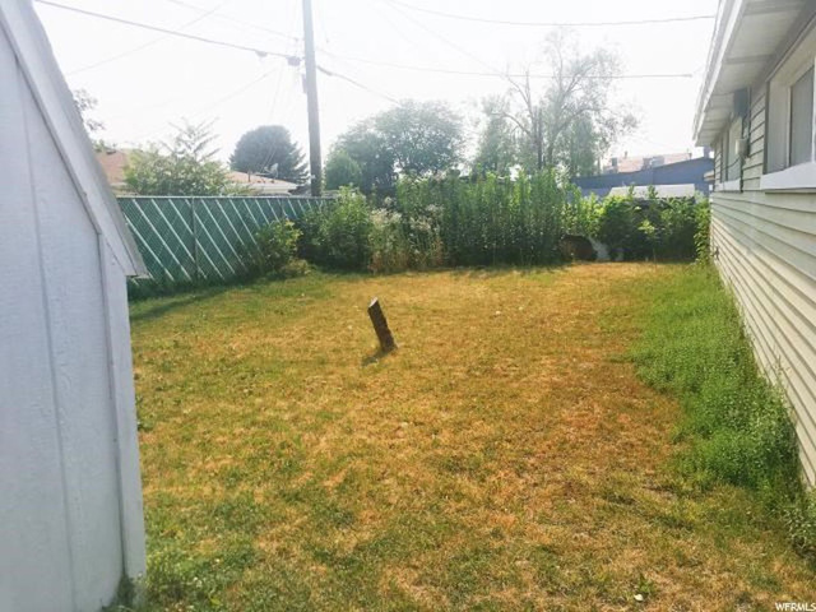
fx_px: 684
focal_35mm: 29
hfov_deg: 61.7
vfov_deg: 48.2
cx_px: 408
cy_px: 306
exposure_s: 1/1972
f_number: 2.2
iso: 25
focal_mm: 4.15
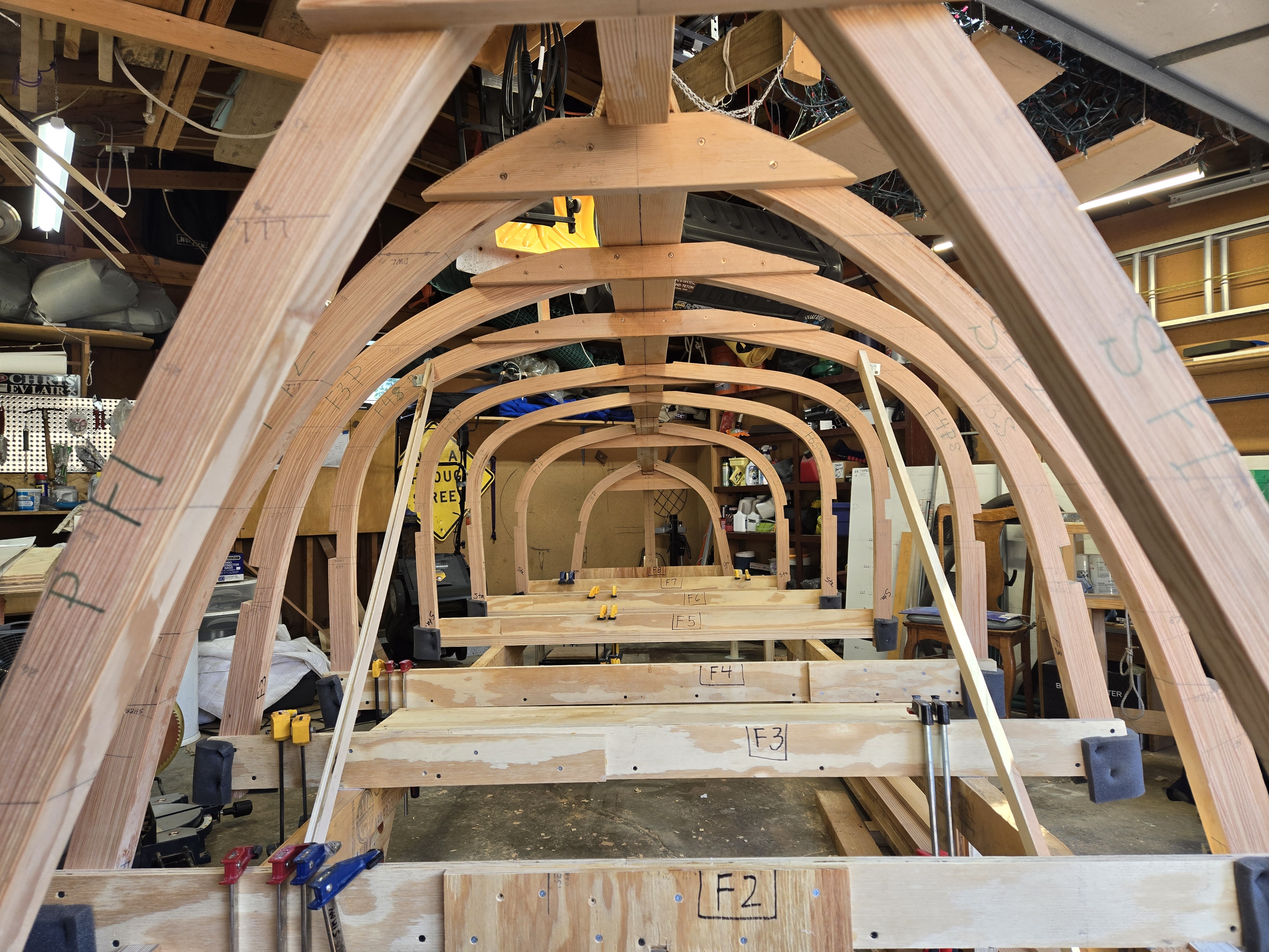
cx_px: 634
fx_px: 843
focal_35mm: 23
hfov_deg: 73.9
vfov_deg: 58.9
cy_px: 476
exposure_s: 1/120
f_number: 1.8
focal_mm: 5.4
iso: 80
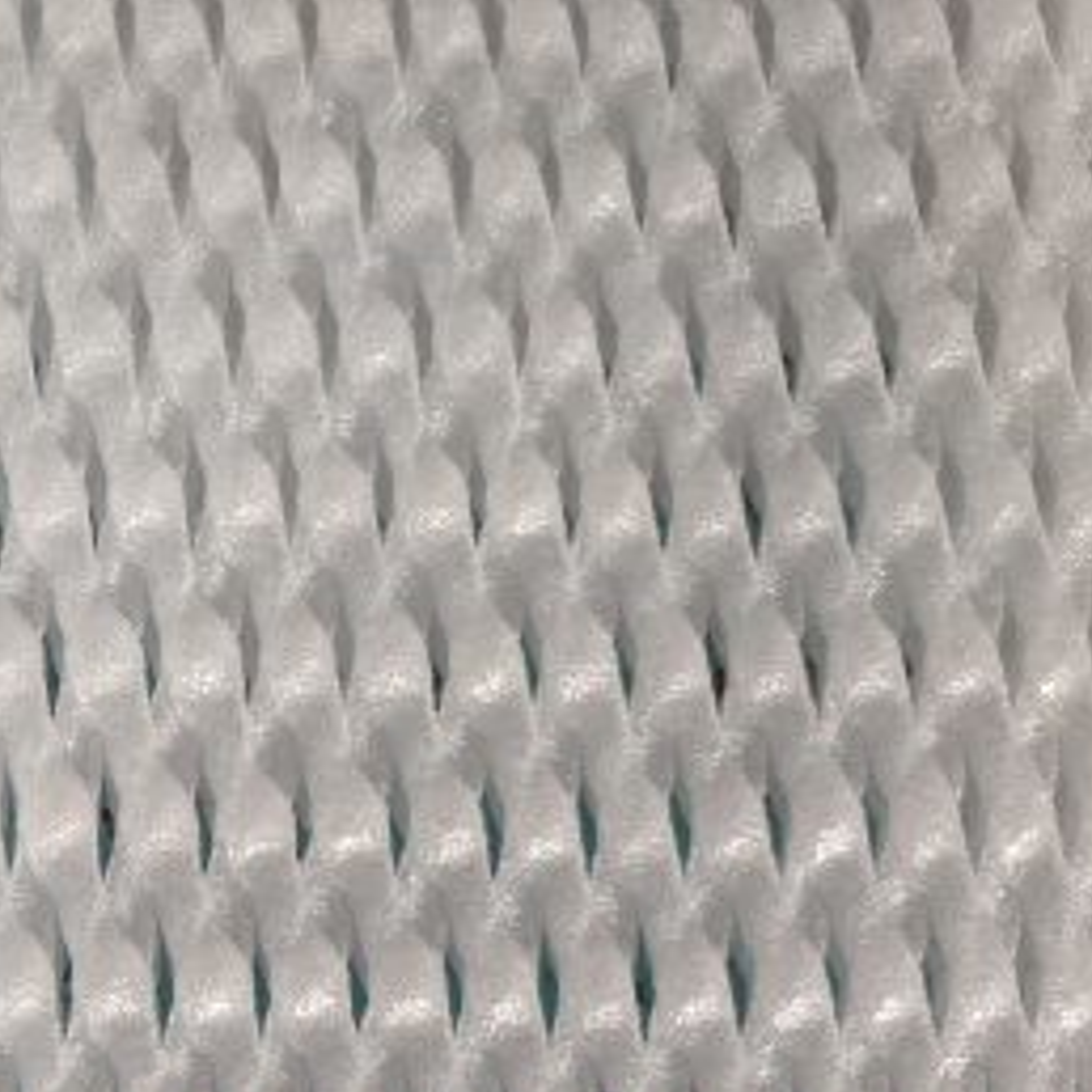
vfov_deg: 27.0
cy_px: 791
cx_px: -292
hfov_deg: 24.2
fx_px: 2248
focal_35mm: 63
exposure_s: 1/50
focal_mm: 5.6
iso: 1094
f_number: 1.57
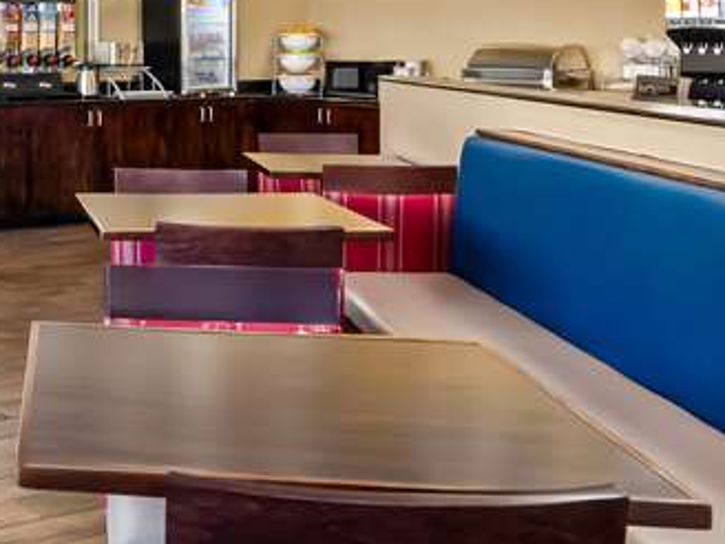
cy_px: 31
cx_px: -120
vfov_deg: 28.0
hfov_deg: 32.6
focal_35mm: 50
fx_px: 1037
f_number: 8
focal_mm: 11
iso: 100
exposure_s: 1.6
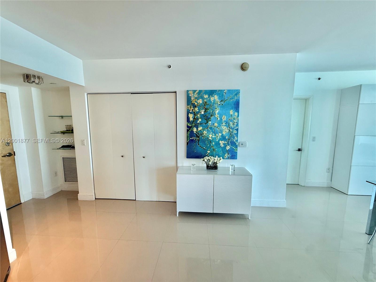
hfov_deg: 102.1
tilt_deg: -5.9
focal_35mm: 14
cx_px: 188
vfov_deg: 85.7
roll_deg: -0.1
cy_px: 141
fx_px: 152
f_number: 2.2
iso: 160
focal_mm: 2.22
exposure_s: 1/99
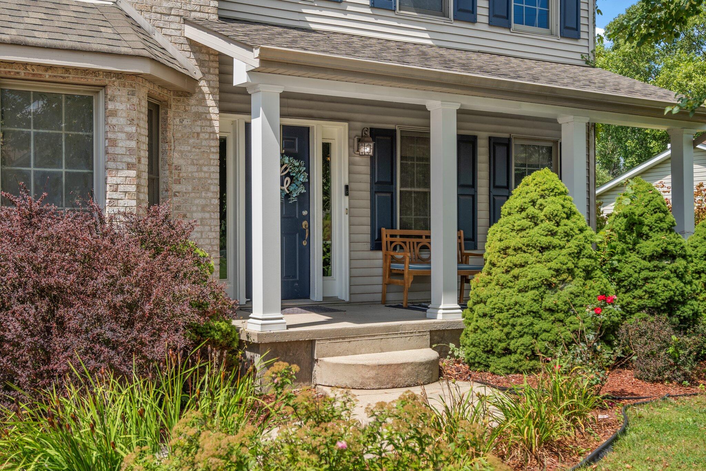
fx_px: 902
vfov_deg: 29.2
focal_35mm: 46
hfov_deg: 42.7
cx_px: 353
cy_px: 236
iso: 64
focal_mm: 31
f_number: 4
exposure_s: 1/250
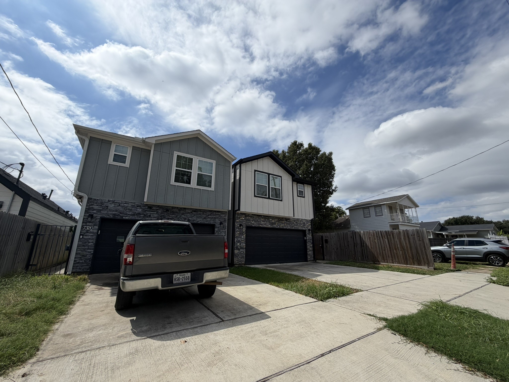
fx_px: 206
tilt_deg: +14.5
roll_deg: +2.1
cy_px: 191
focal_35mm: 14
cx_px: 254
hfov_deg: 102.1
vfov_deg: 85.7
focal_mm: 2.22
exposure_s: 1/1795
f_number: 2.2
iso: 20
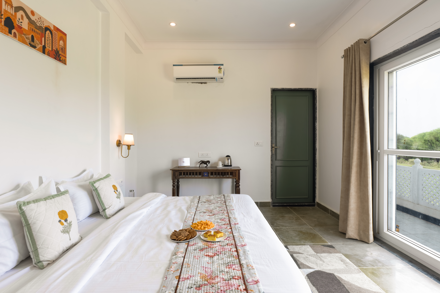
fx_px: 232
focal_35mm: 19
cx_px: 220
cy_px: 146
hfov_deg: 86.9
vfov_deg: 64.6
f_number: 10
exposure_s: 1/320
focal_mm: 19
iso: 250
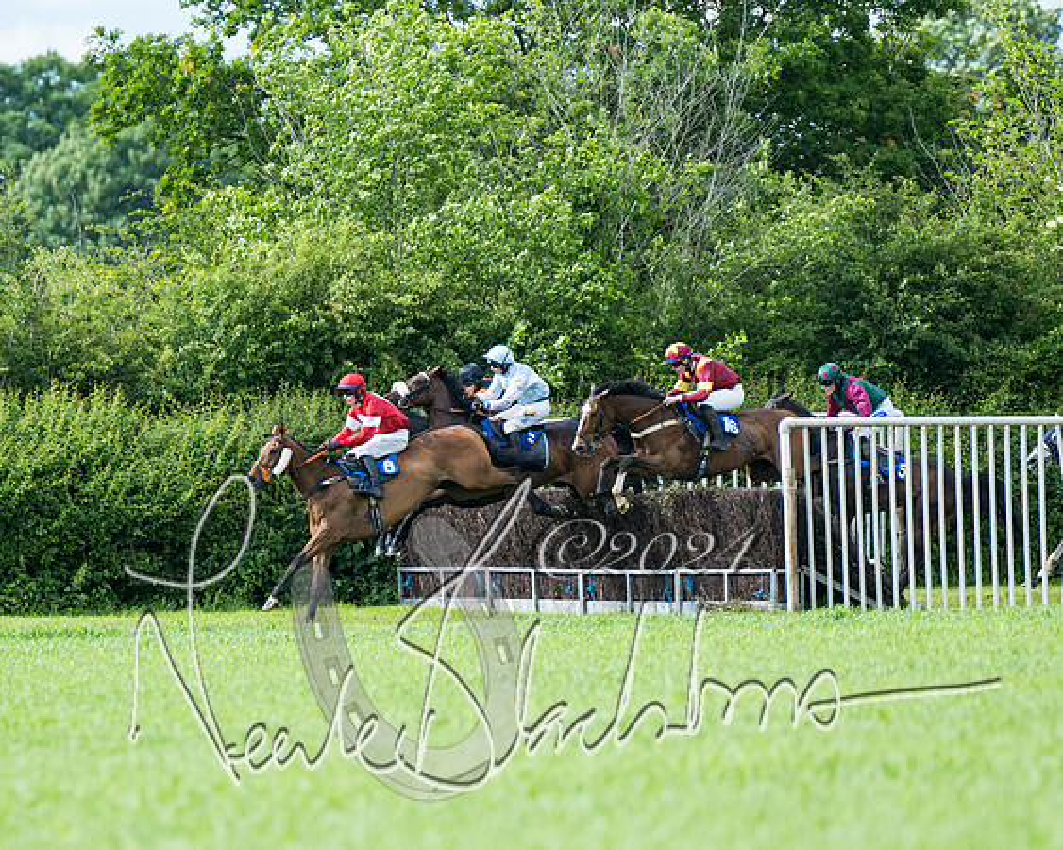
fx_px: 17111
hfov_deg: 3.6
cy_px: 452
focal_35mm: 544
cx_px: 448
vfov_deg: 2.8
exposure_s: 1/1000
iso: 200
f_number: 4
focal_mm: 260
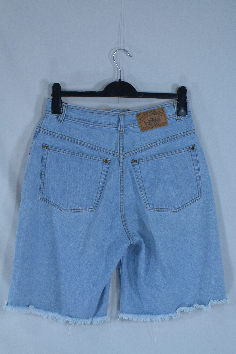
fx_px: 590
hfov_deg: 22.6
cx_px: 118
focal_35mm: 60
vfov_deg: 33.4
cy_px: 177
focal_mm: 40
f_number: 16
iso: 3200
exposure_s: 1/200
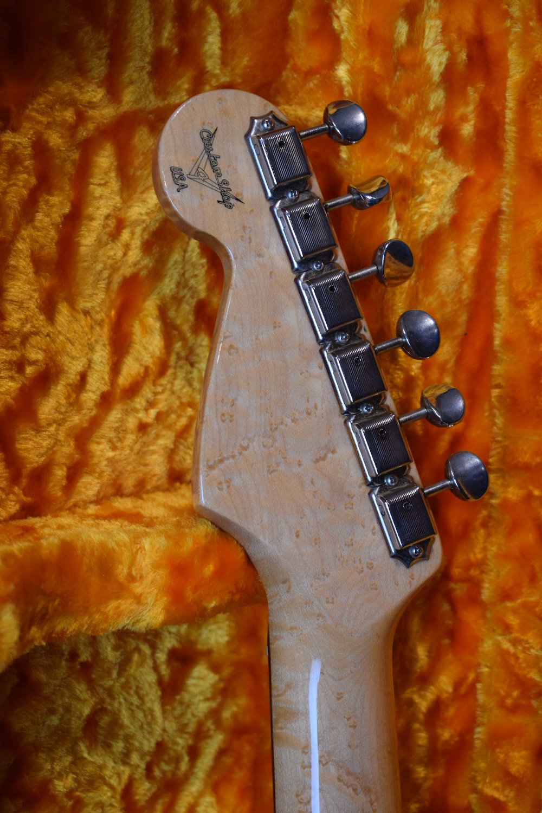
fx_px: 1524
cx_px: 271
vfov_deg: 29.9
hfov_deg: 20.2
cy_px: 406
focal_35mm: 68
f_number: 5
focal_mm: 45
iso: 1250
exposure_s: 1/60
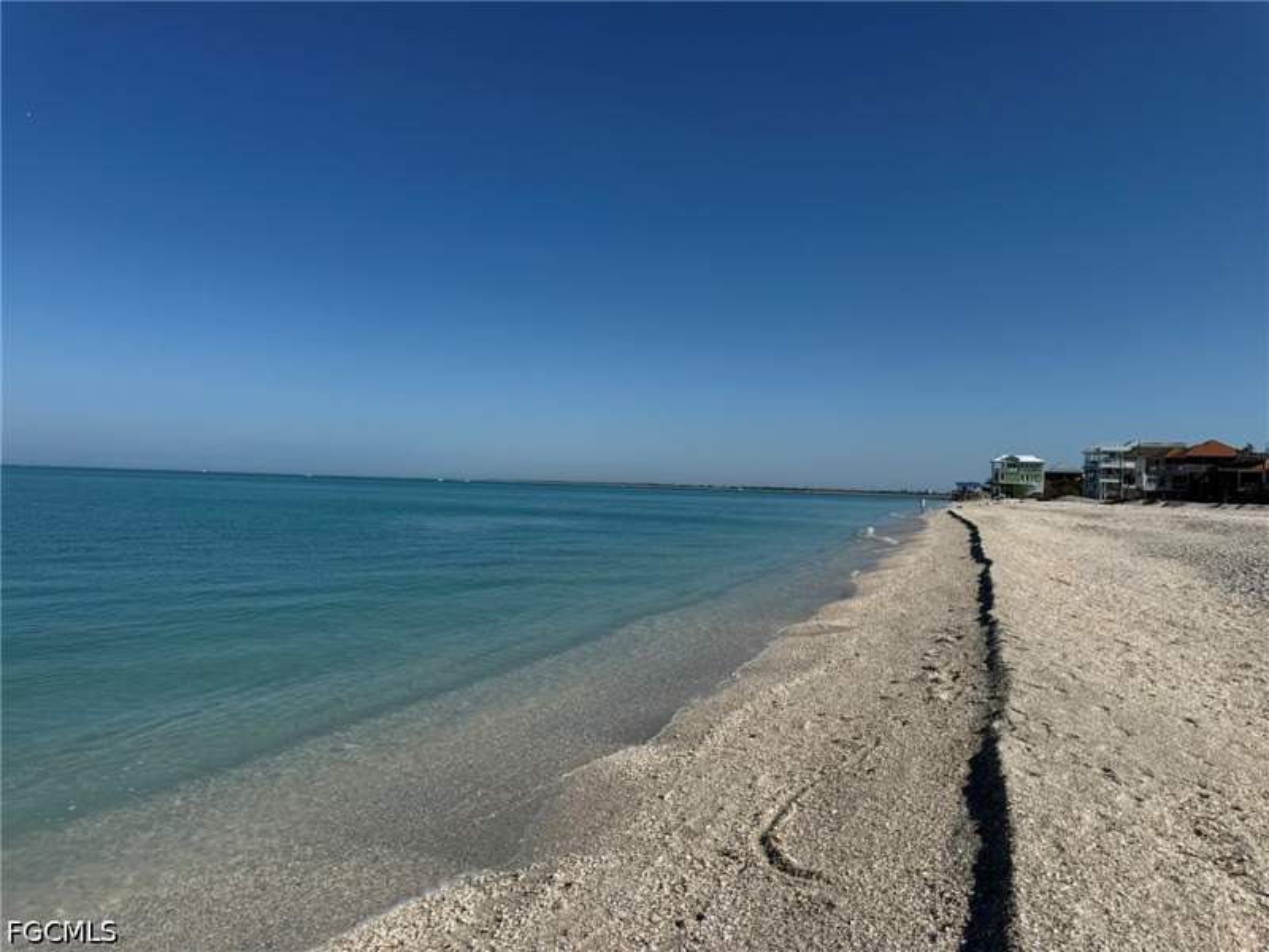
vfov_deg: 56.8
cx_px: 634
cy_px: 476
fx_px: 880
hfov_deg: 71.6
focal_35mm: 24
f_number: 1.78
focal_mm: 6.76
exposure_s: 1/9091
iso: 80
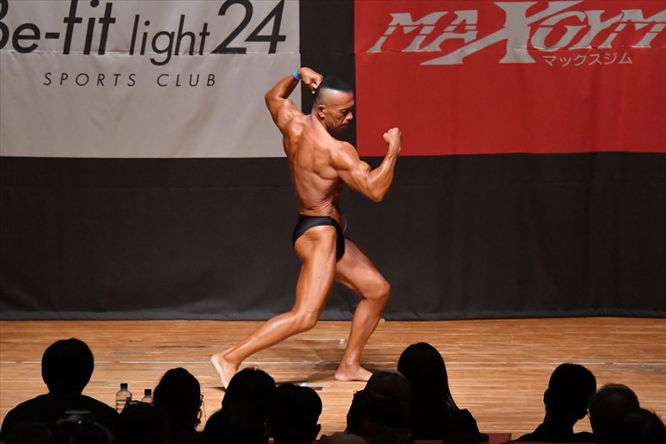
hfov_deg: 8.6
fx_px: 4438
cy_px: 222
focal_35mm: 240
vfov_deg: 5.7
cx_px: 333
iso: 10000
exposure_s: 1/400
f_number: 5.6
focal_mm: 160
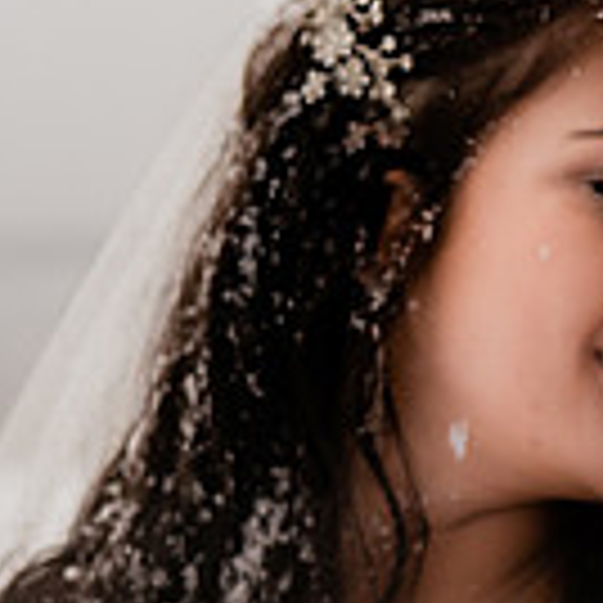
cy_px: 412
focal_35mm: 129
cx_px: 783
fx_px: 2542
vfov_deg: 13.5
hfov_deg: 13.1
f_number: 2.5
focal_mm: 35
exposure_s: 1/200
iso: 100
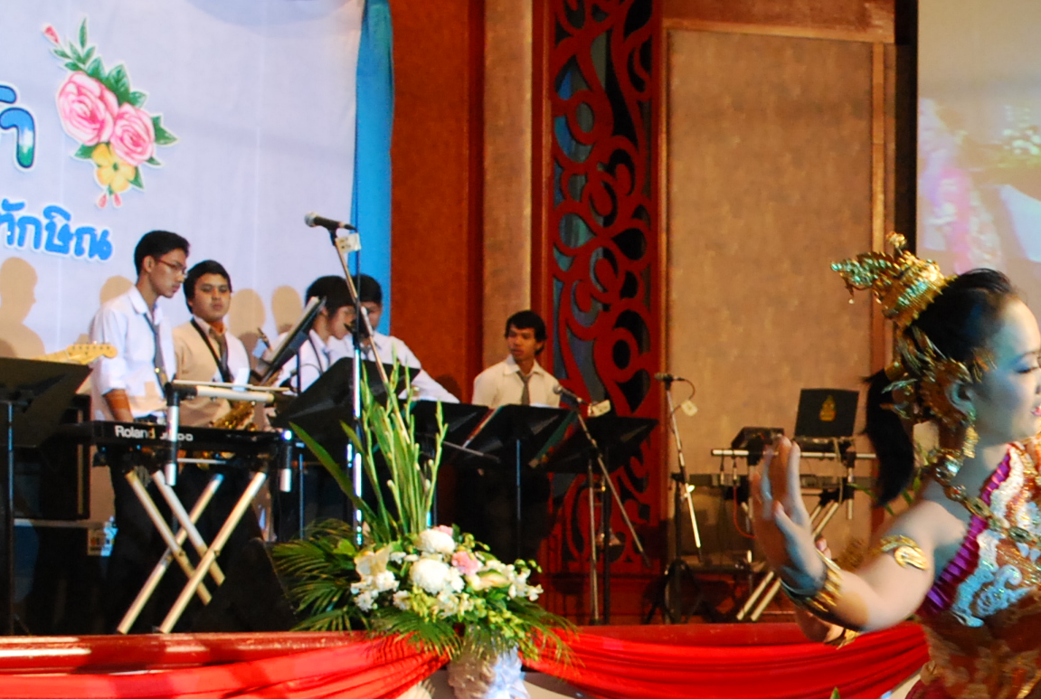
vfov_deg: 16.3
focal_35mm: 83
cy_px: 615
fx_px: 2405
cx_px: 1055
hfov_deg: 23.3
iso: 800
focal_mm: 22
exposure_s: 1/15
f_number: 4
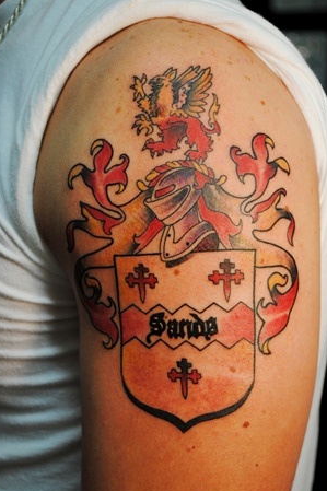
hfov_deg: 16.8
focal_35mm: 81
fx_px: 1104
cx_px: 190
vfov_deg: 25.1
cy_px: 247
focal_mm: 44
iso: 400
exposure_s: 1/60
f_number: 5.3
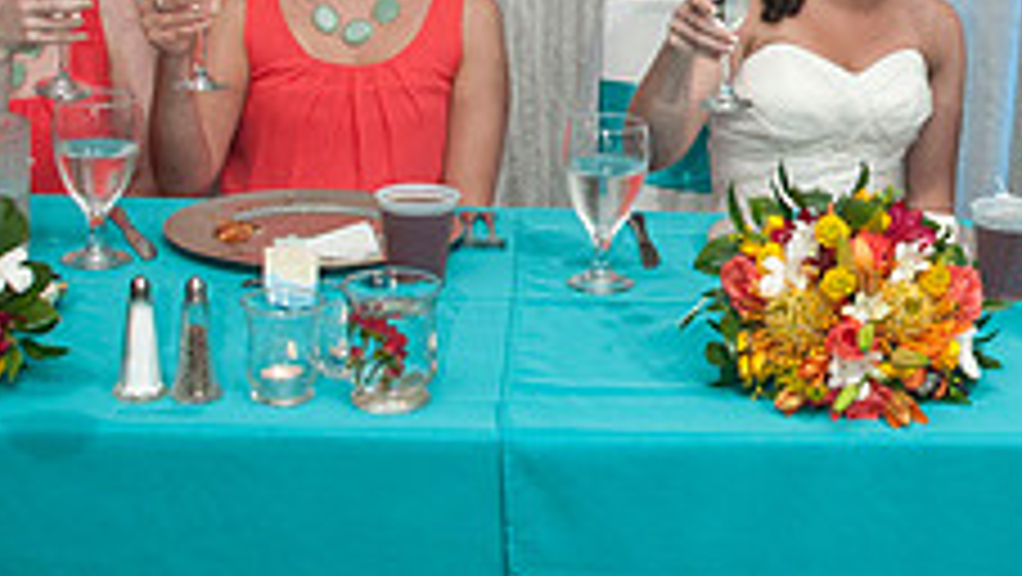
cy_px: -7
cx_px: 981
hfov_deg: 25.1
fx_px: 2196
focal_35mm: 81
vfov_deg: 14.7
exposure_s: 1/160
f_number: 5.6
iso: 400
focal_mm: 18
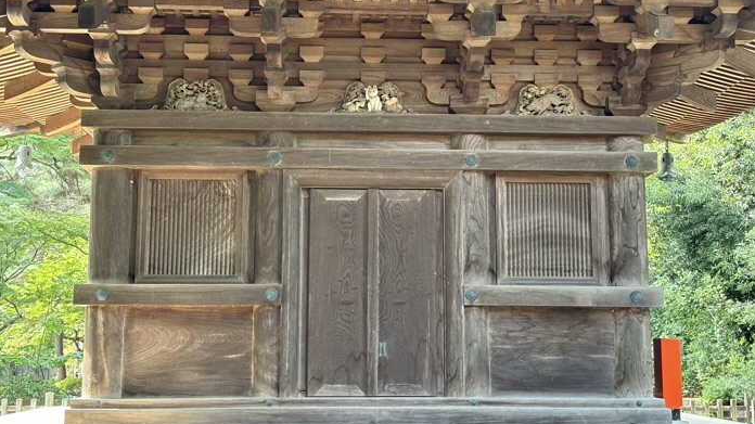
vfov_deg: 21.0
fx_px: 1141
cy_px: 177
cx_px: 378
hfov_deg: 36.6
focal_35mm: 57
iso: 64
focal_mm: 5.96
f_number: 1.6
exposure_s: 1/60
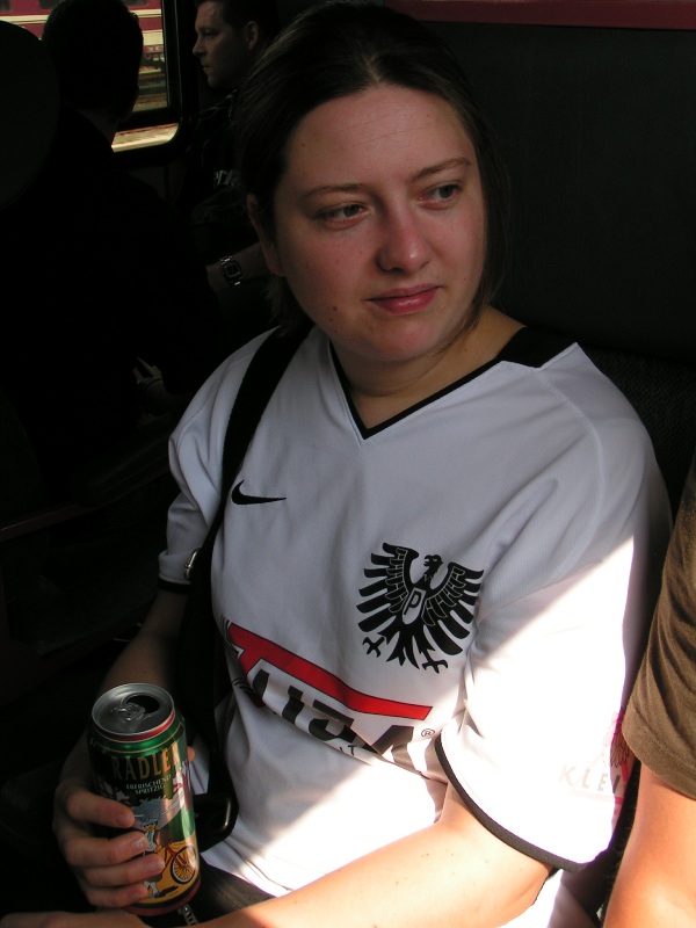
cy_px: 464
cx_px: 348
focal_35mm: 45
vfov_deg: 42.1
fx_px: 1206
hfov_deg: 32.2
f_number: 5
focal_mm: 6.9
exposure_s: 1/160
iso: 50
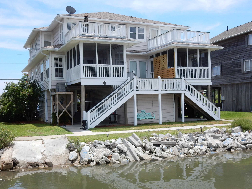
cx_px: 126
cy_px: 94
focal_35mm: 43
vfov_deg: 33.6
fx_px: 313
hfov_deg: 43.9
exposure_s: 1/1000
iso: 125
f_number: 4.2
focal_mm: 7.6
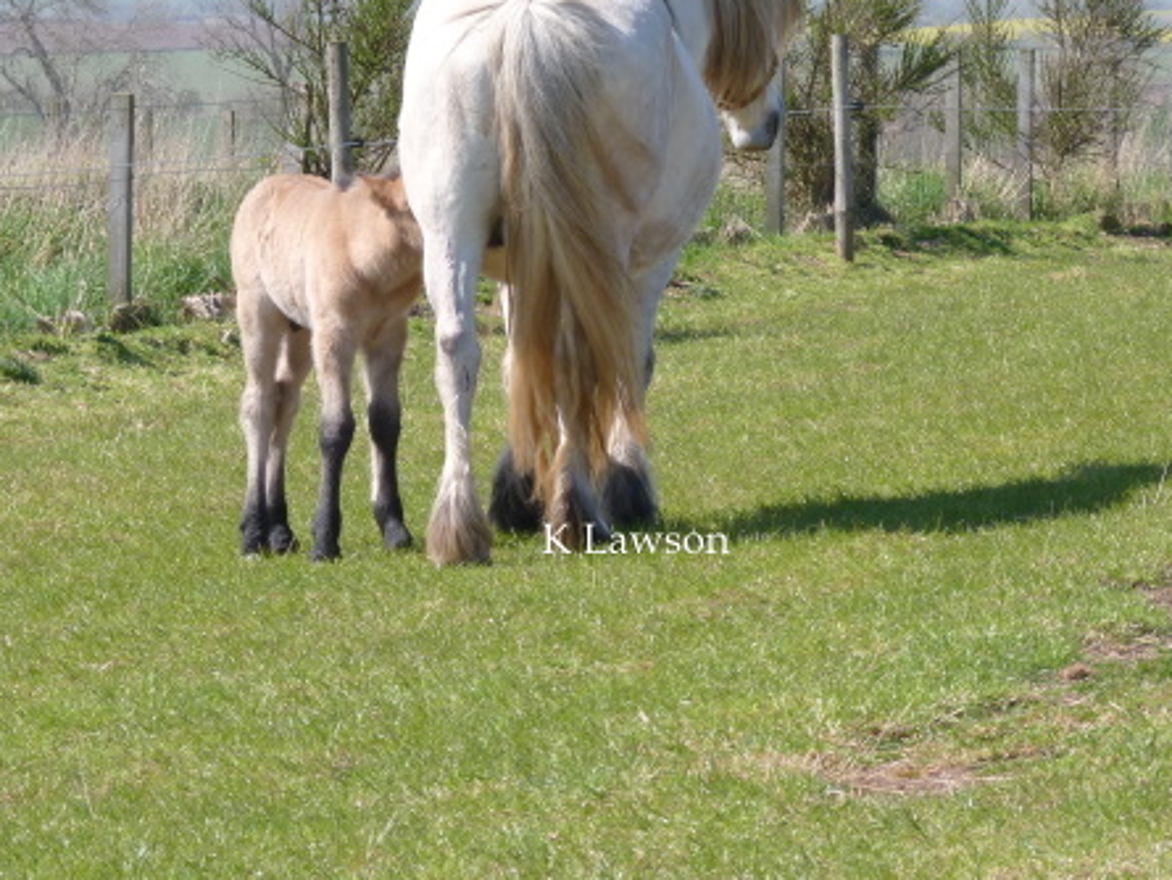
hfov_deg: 7.2
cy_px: 340
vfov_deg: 5.4
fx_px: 9347
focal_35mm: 276
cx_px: 658
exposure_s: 1/250
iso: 80
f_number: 5.6
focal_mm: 34.2
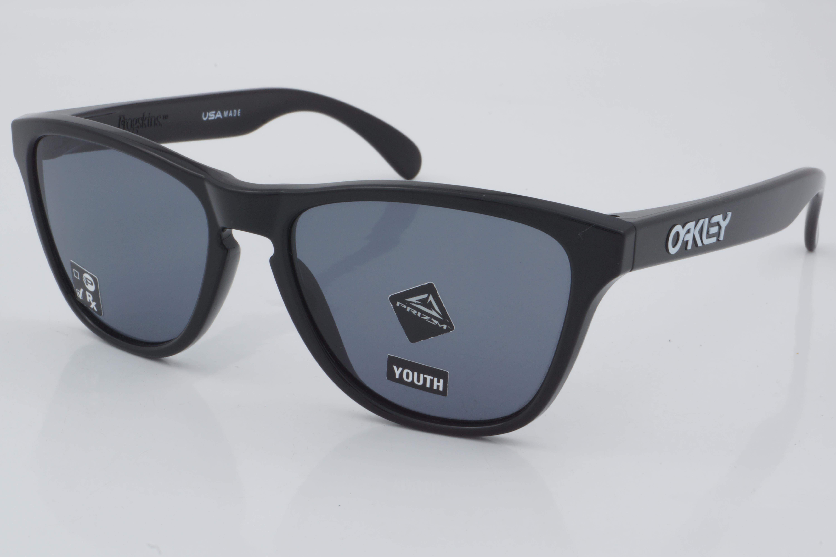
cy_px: 278
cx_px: 418
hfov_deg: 27.0
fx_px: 1742
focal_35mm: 75
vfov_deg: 18.2
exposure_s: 1/3
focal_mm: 50
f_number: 32
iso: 100
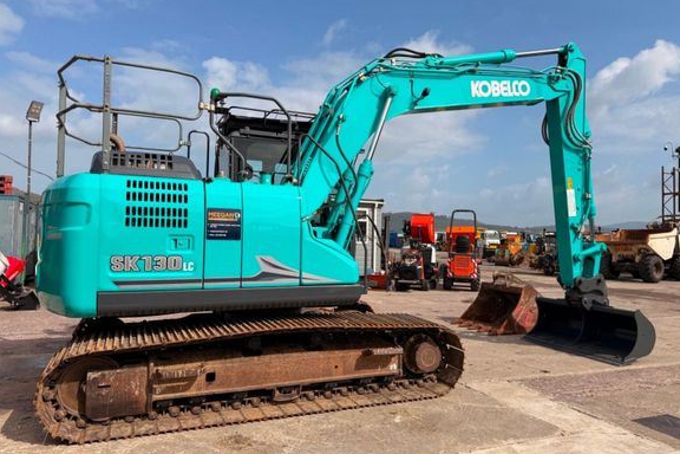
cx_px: 351
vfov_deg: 49.6
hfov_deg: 69.4
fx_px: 491
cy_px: 223
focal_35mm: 26
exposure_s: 1/6711
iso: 80
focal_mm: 6.76
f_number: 1.78
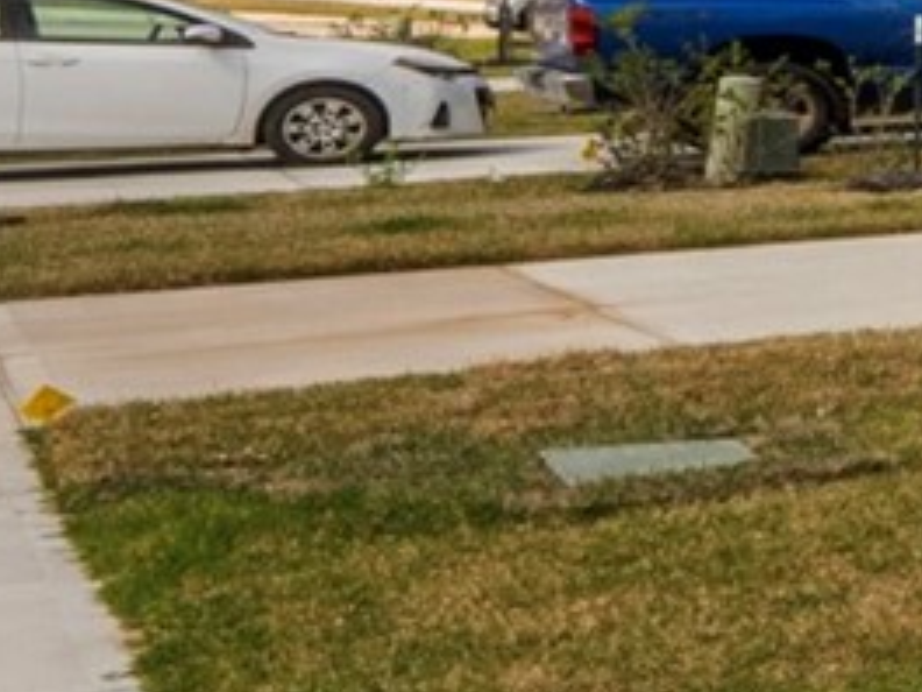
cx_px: 3129
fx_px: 2530
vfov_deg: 15.1
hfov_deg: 9.9
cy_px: -112
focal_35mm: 95
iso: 800
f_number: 9
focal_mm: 12
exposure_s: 1/160
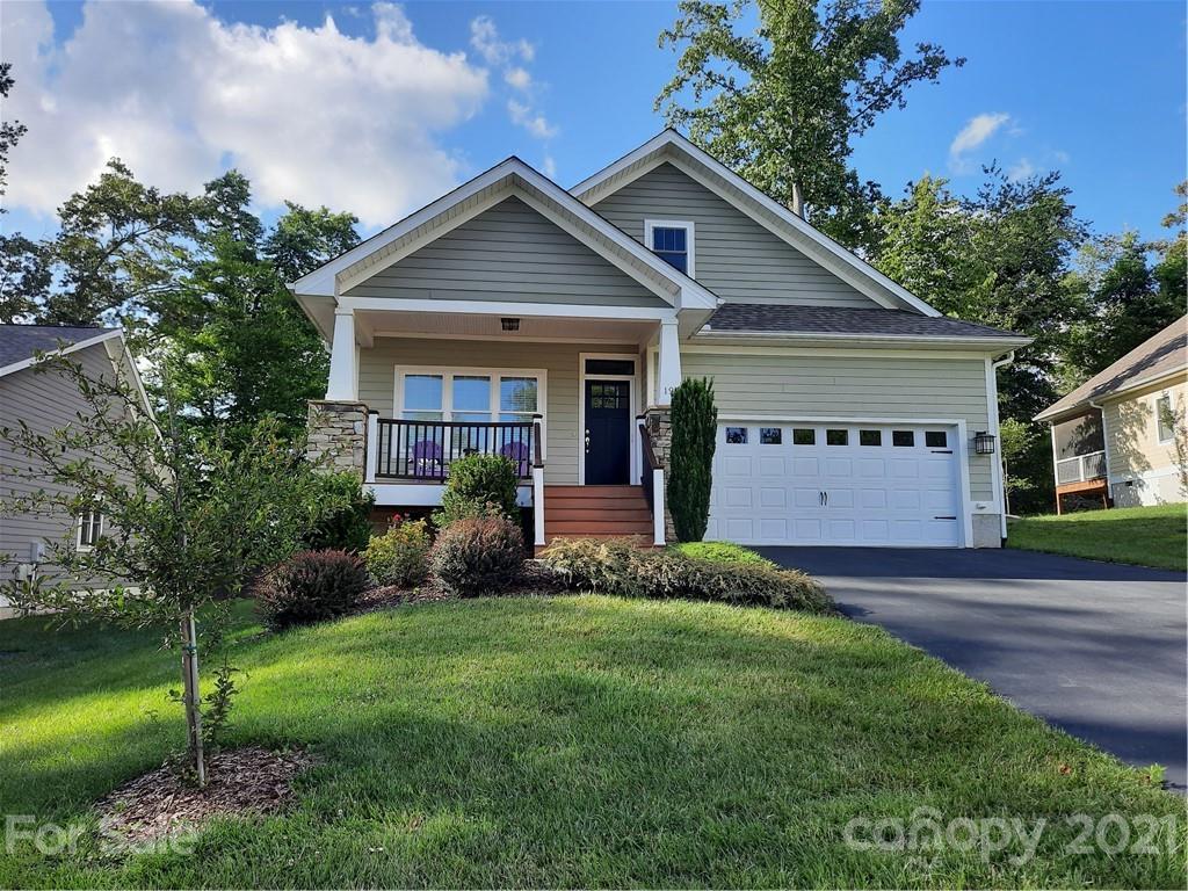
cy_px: 446
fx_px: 858
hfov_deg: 69.4
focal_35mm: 25
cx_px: 594
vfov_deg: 54.9
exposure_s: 1/344
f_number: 2
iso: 32
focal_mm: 4.6
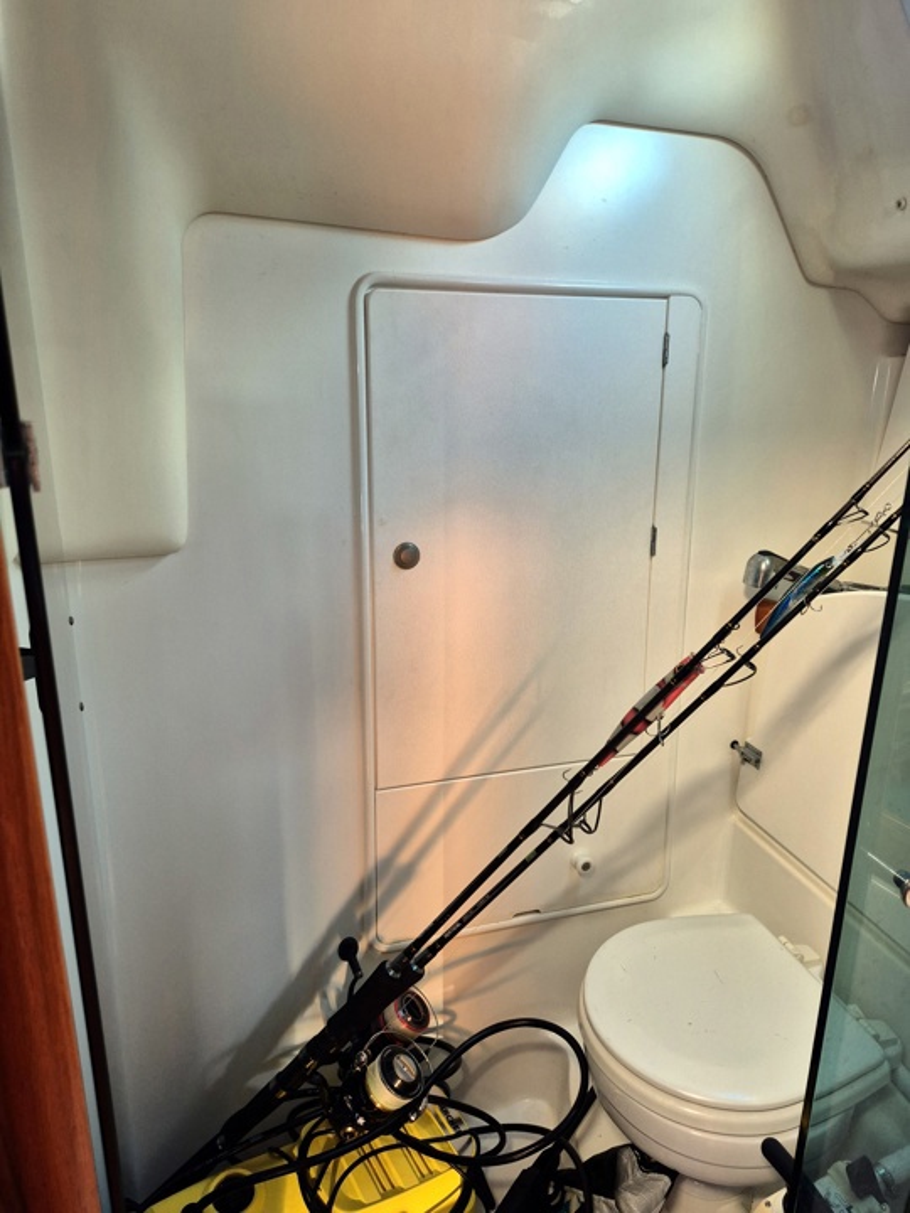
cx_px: 455
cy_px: 606
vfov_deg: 73.9
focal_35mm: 23
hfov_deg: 58.9
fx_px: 806
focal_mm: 5.4
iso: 400
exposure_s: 1/100
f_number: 1.8
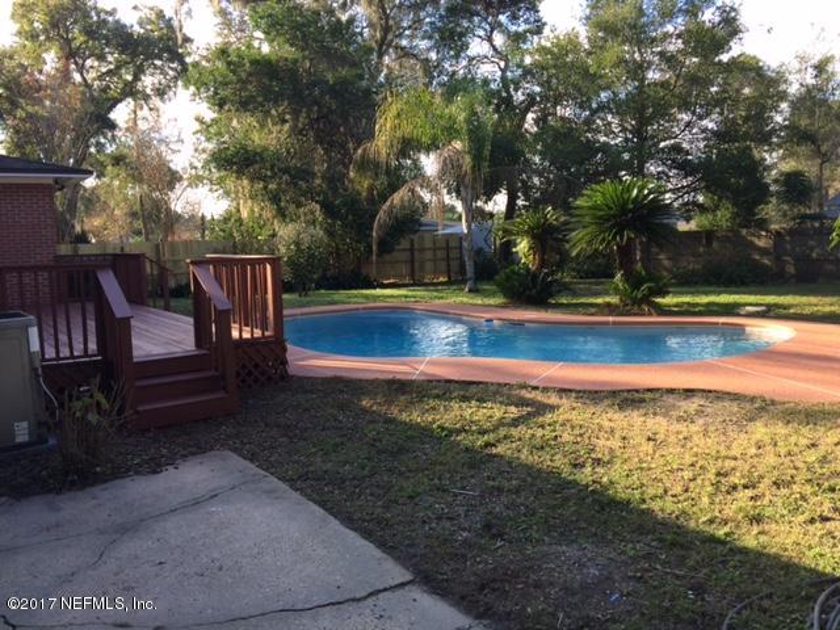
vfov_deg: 48.2
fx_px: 704
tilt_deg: -4.2
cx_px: 420
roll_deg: +1.5
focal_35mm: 29
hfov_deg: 61.7
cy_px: 315
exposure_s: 1/408
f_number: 2.2
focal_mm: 4.15
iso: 32
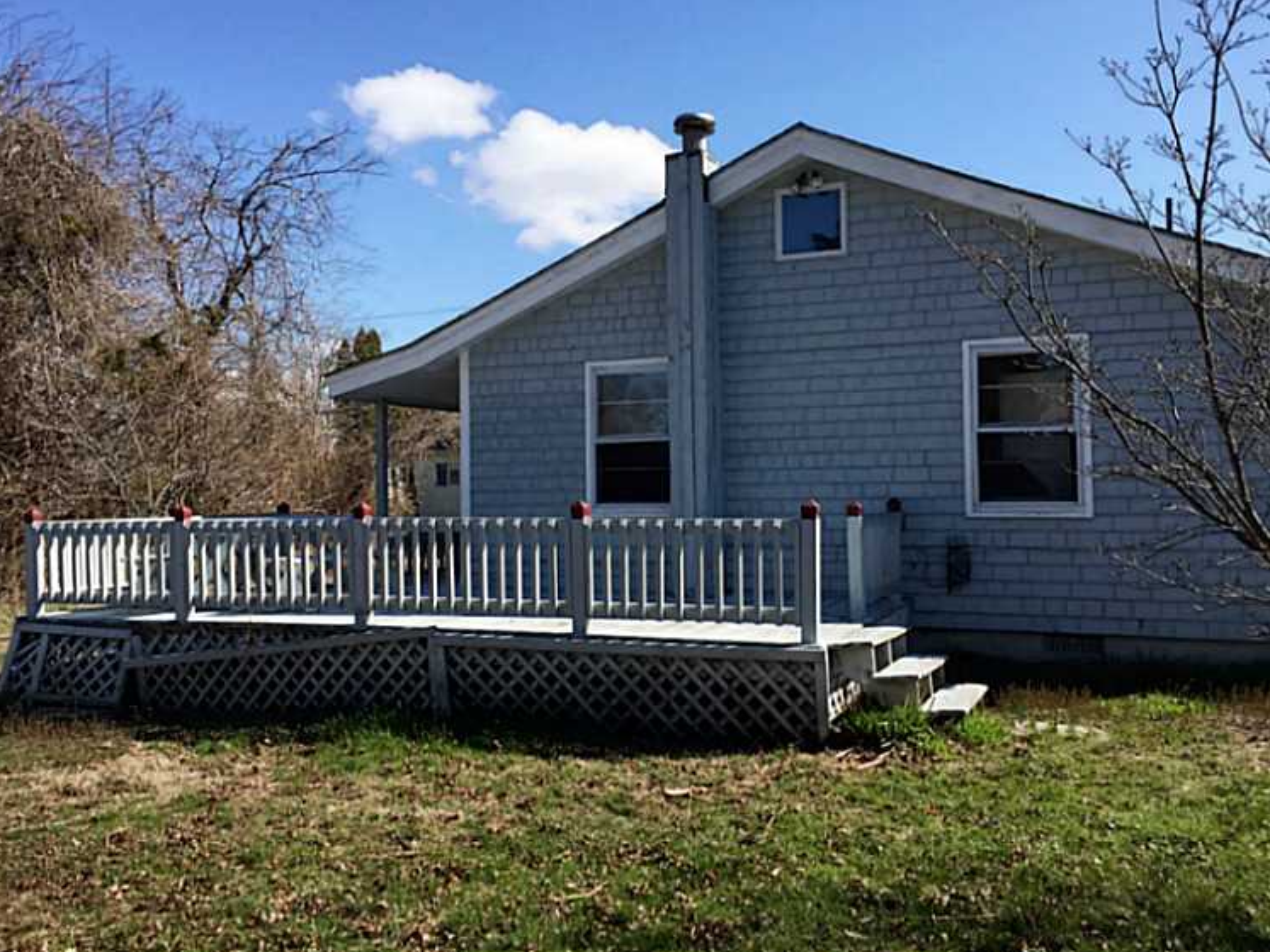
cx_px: 618
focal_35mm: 31
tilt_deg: +1.9
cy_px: 453
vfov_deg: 45.4
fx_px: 1137
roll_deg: +0.2
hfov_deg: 58.4
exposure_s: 1/1647
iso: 32
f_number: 2.2
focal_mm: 4.15
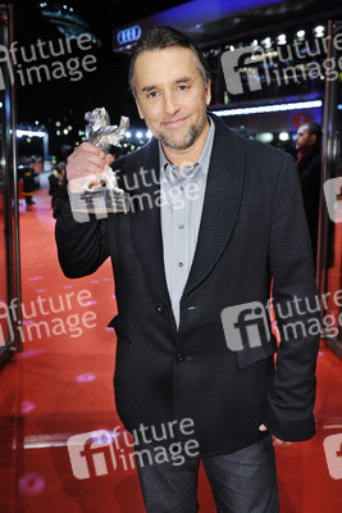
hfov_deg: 45.0
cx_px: 171
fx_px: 413
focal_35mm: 29
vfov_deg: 63.6
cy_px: 256
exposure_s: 1/80
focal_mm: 29
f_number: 4
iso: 1000
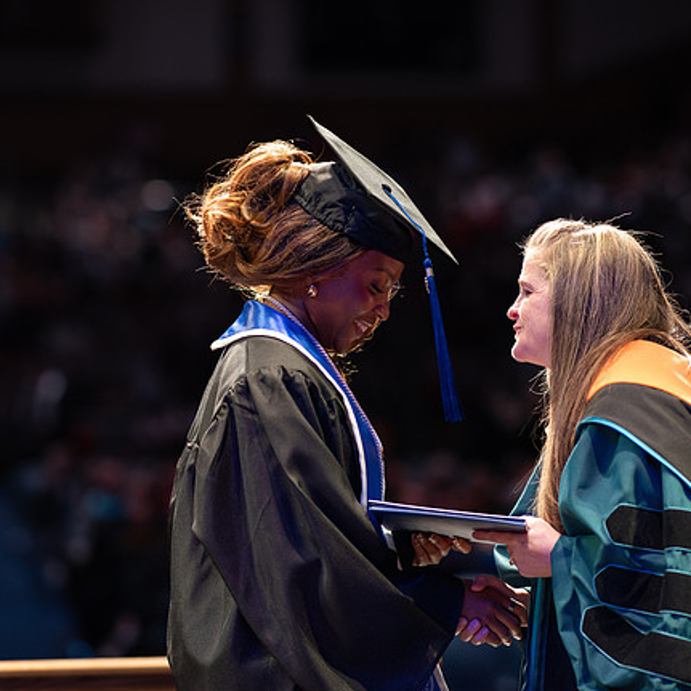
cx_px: 352
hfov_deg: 12.1
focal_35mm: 144
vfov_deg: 12.1
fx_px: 3252
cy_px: 321
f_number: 2
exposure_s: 1/320
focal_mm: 105
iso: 1600
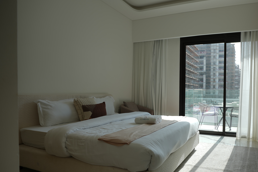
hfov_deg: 72.3
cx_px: 184
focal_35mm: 23
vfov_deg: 55.0
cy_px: 98
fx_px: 165
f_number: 4
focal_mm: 16
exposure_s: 1/125
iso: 40
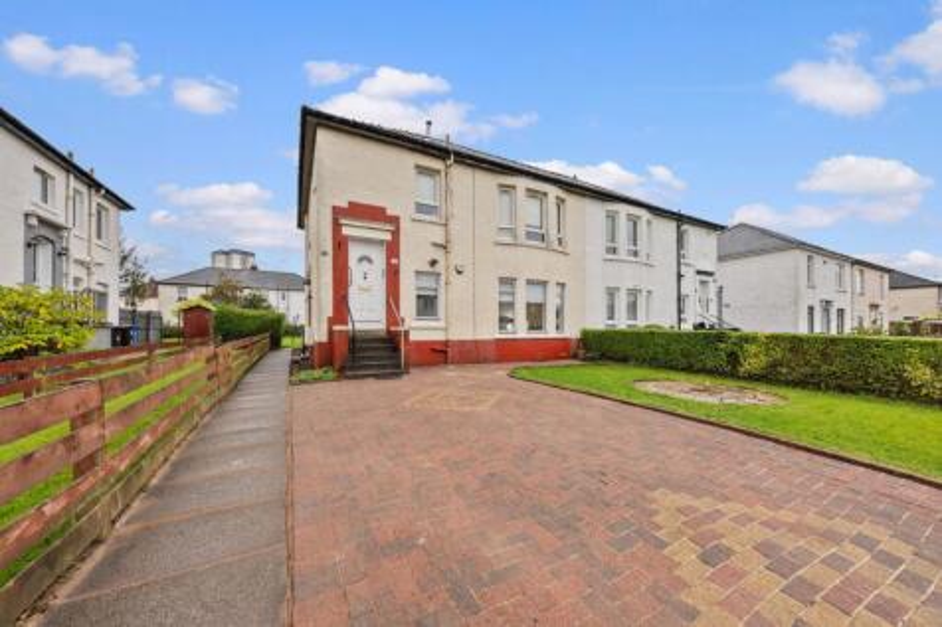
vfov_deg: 90.0
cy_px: 314
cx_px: 471
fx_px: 314
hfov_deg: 112.6
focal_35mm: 12
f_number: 4.5
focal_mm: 12
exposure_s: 1/80
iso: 640
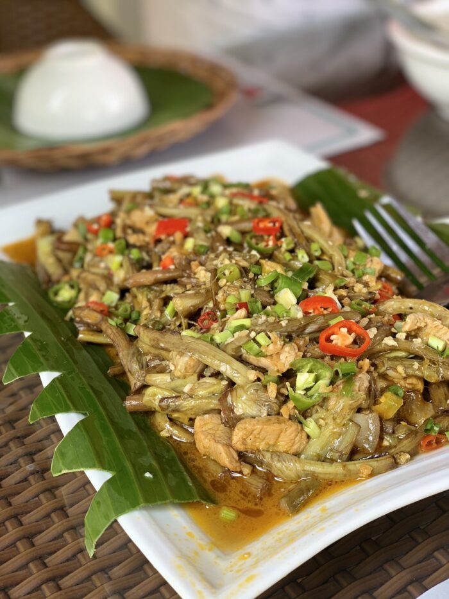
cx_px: 224
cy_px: 300
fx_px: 899
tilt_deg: -33.0
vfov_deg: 36.8
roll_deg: +3.2
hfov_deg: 28.0
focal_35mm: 52
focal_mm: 6
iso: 64
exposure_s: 1/122
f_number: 2.4
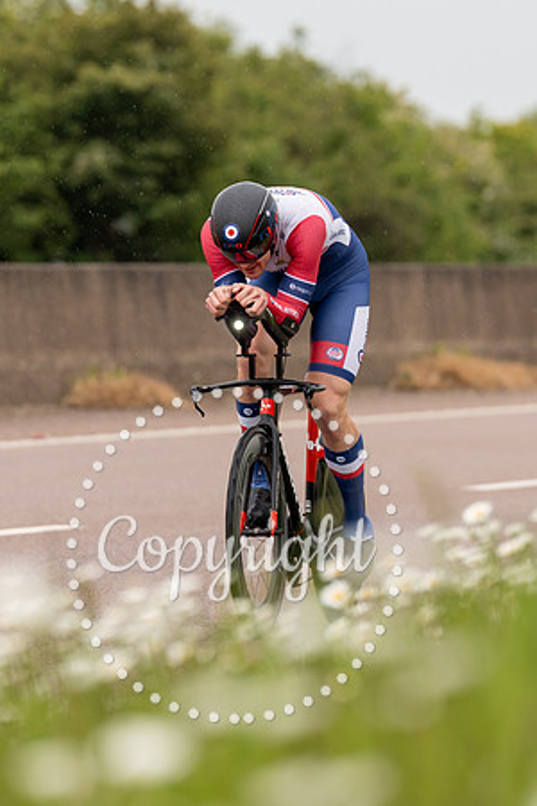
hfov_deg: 3.4
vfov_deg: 5.1
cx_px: 308
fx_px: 9115
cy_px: 302
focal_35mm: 407
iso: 320
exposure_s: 1/1000
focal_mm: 200
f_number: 3.5
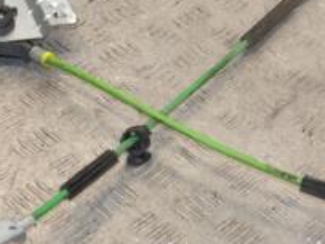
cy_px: 66
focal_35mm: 128
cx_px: 219
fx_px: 1201
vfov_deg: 11.5
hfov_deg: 15.4
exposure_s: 1/200
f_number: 6.3
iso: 800
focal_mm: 30
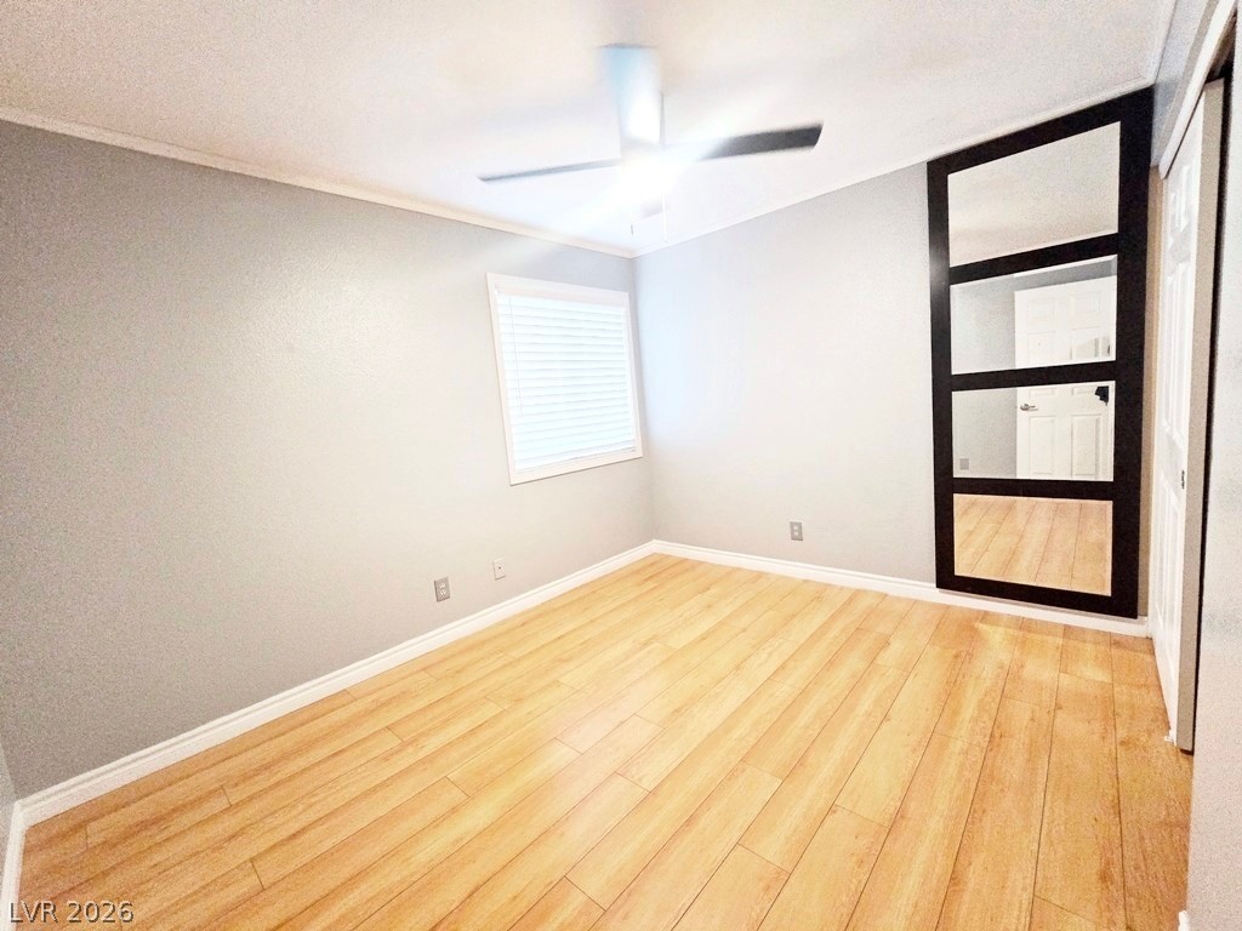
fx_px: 466
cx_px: 621
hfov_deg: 106.2
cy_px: 466
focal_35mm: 13
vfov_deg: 89.9
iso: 400
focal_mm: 2.2
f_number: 2.2
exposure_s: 1/60
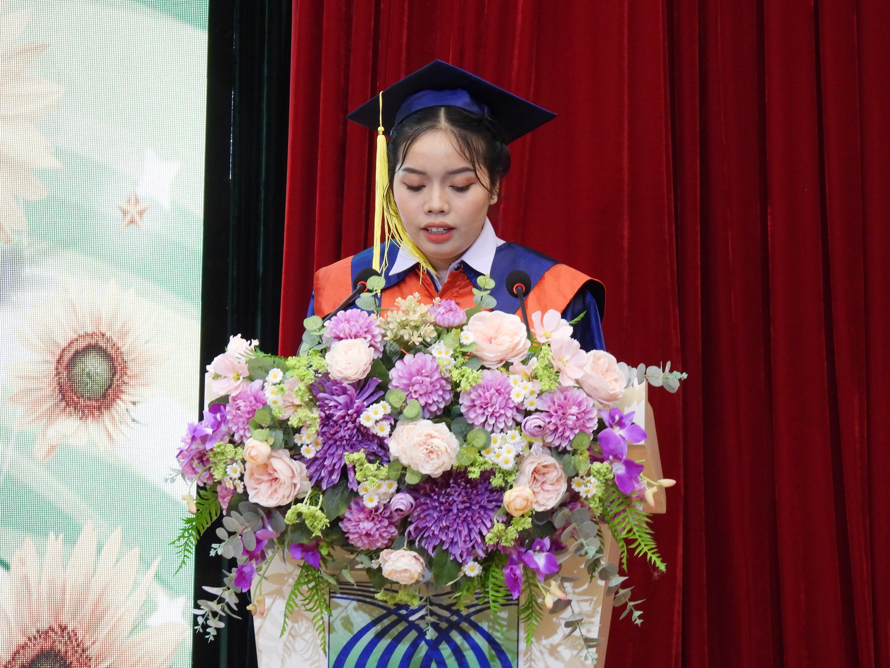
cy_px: 334
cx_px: 445
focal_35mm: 200
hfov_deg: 9.9
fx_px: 5142
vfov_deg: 7.4
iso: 400
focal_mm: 35.7
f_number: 4.5
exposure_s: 1/25
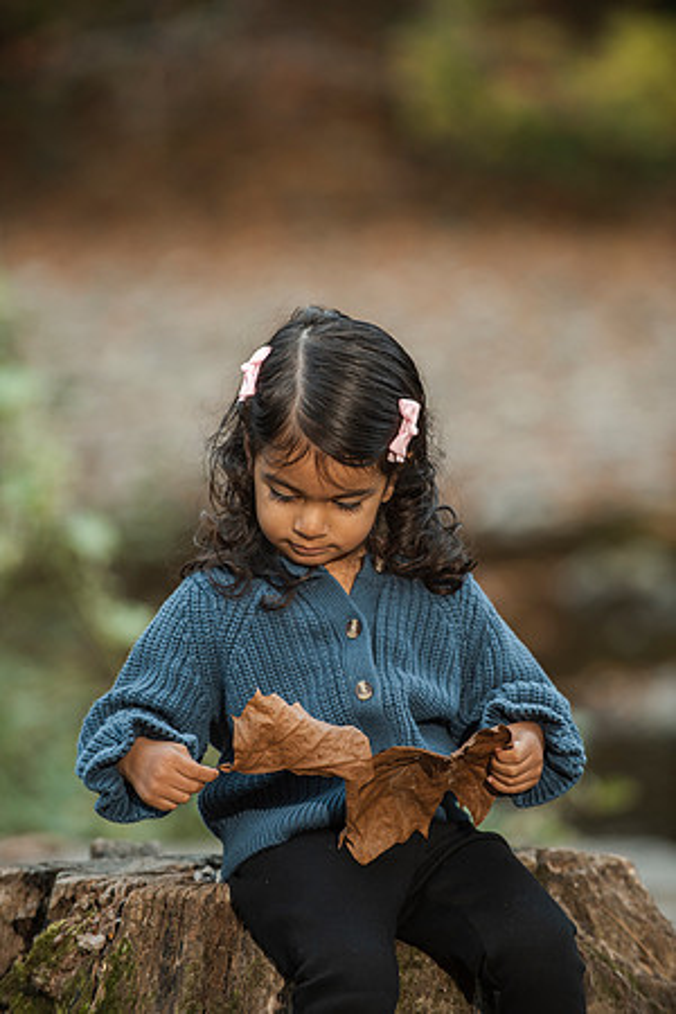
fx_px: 5633
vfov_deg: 10.3
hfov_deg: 6.9
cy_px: 507
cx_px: 338
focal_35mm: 200
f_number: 4
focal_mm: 200
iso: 640
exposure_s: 1/125
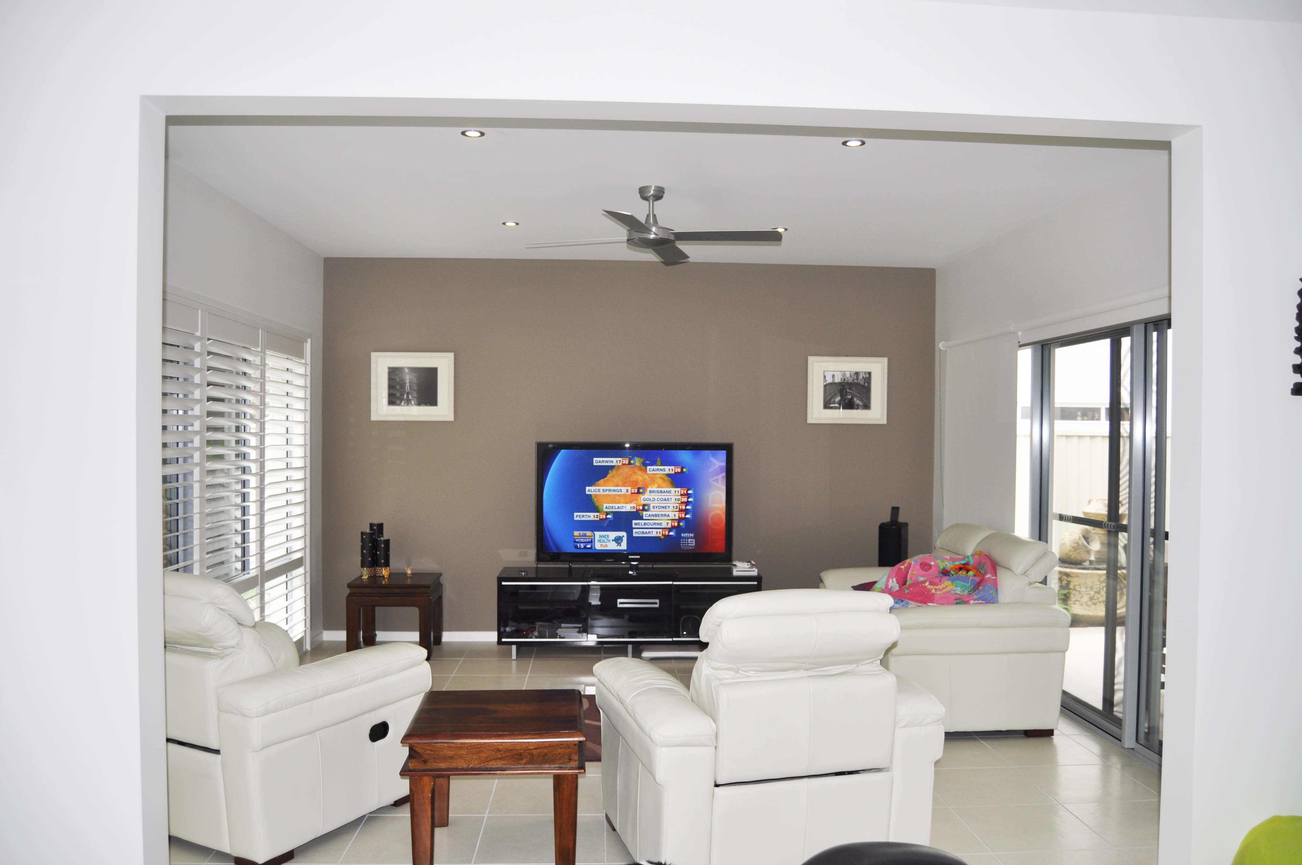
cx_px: 651
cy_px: 432
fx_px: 975
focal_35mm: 27
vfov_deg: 47.8
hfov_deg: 67.4
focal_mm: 18
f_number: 3.5
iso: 200
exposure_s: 1/60
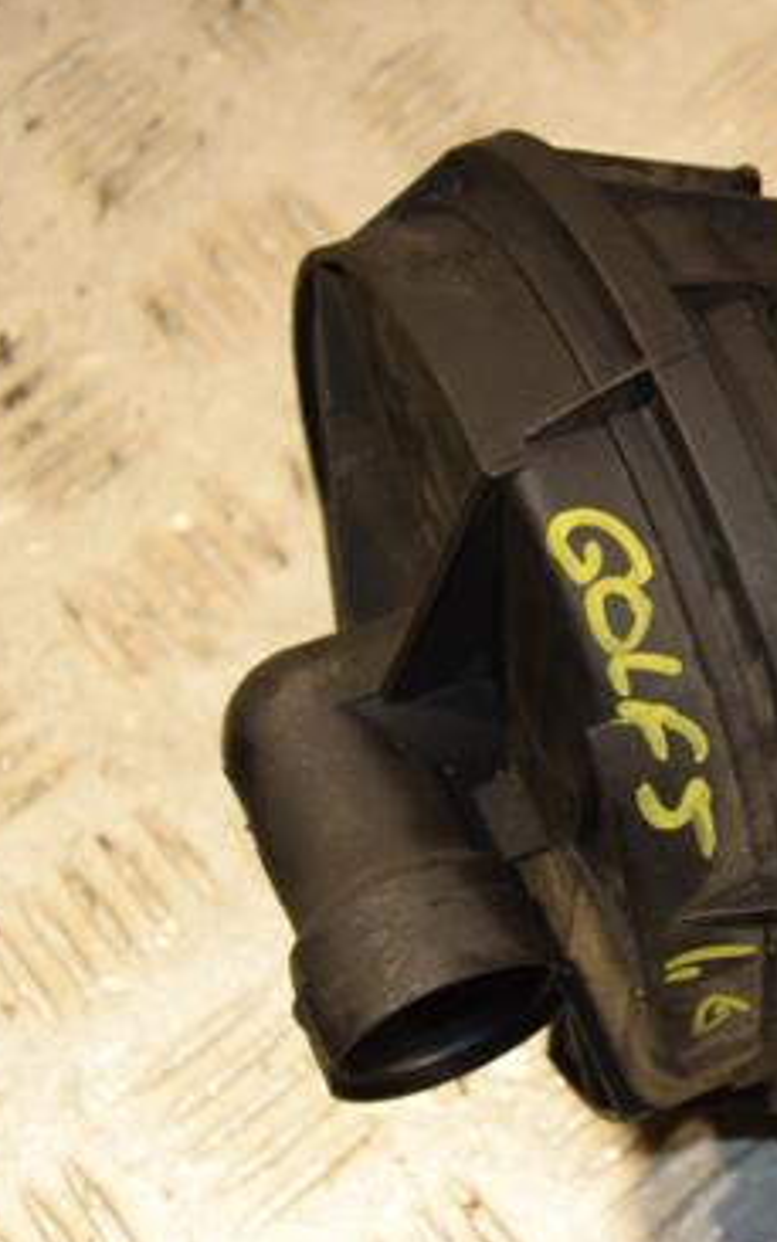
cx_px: 858
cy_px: 662
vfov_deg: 18.5
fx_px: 3820
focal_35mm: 113
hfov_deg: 11.4
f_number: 5
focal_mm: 45
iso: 800
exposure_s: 1/200
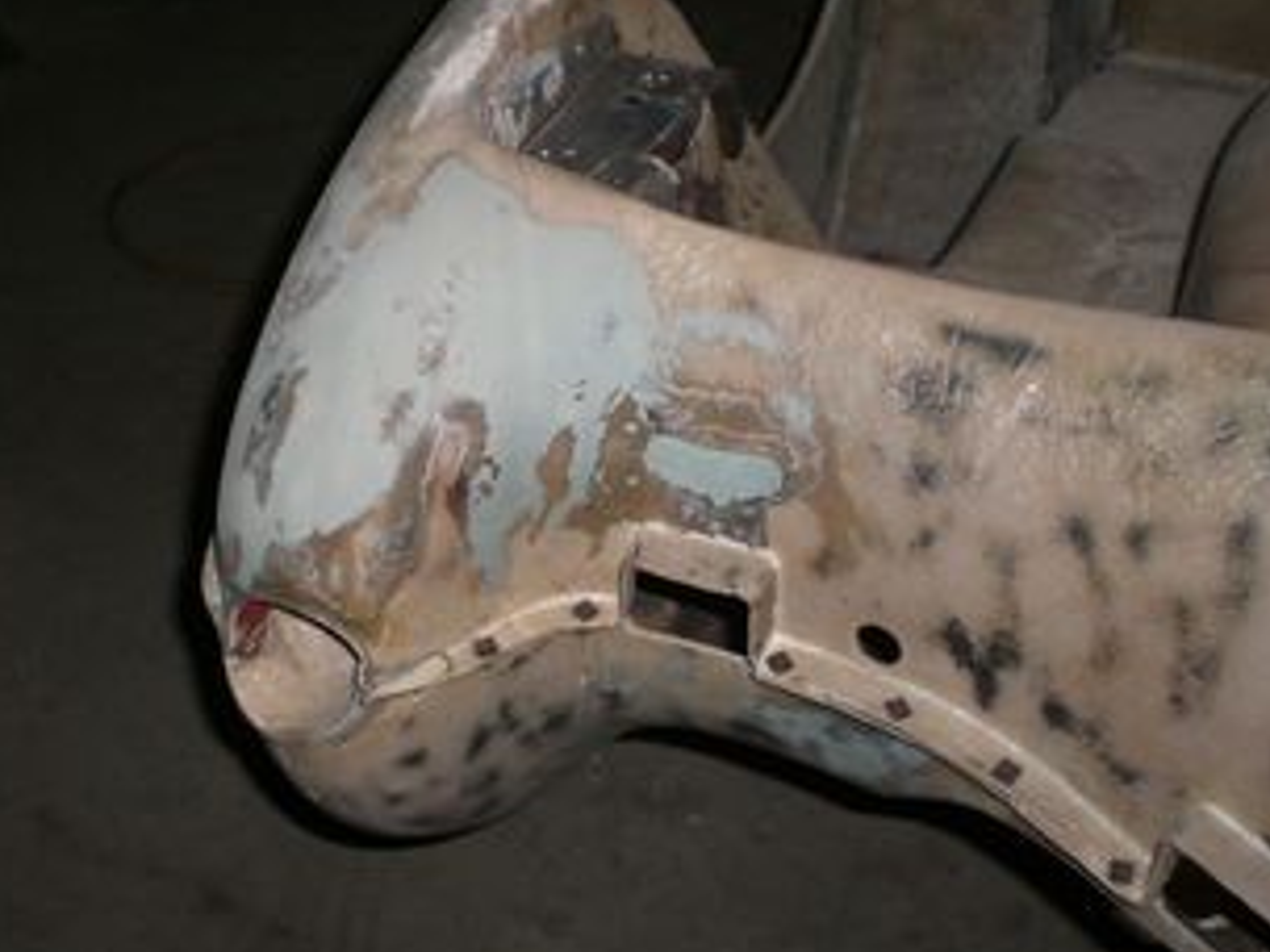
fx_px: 1834
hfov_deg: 38.1
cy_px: 372
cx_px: 514
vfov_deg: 29.0
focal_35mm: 50
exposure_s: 1/60
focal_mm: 6.3
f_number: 3.1
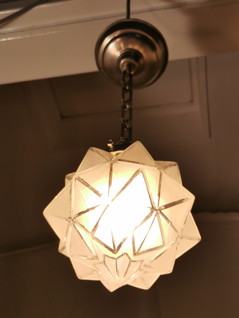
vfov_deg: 38.9
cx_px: 120
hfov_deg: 29.7
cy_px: 159
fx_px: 451
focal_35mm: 49
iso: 50
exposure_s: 1/400
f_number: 1.8
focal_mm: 5.58
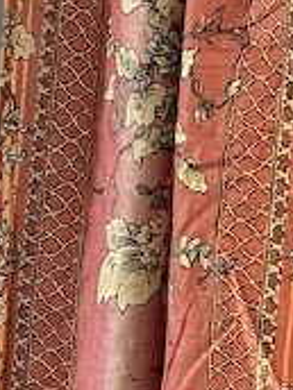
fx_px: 1964
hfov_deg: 8.5
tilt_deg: -11.8
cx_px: -27
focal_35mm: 174
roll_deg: -2.9
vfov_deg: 11.3
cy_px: 376
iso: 200
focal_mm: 5.1
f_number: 1.6
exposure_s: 1/60
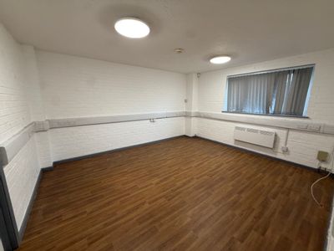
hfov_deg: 102.1
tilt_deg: -11.9
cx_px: 167
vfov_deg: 85.7
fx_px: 135
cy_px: 126
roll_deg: +0.8
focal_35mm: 14
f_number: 2.2
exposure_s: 1/100
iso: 160
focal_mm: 2.22
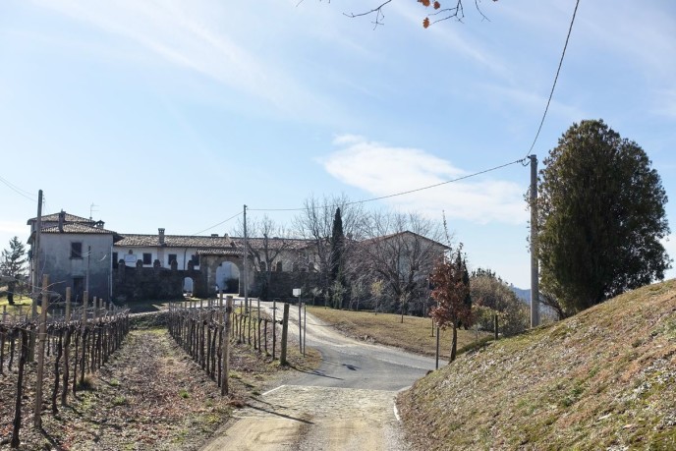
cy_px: 226
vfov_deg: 27.5
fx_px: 920
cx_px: 338
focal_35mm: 49
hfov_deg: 40.3
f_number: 5.6
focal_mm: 17.9
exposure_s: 1/640
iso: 125
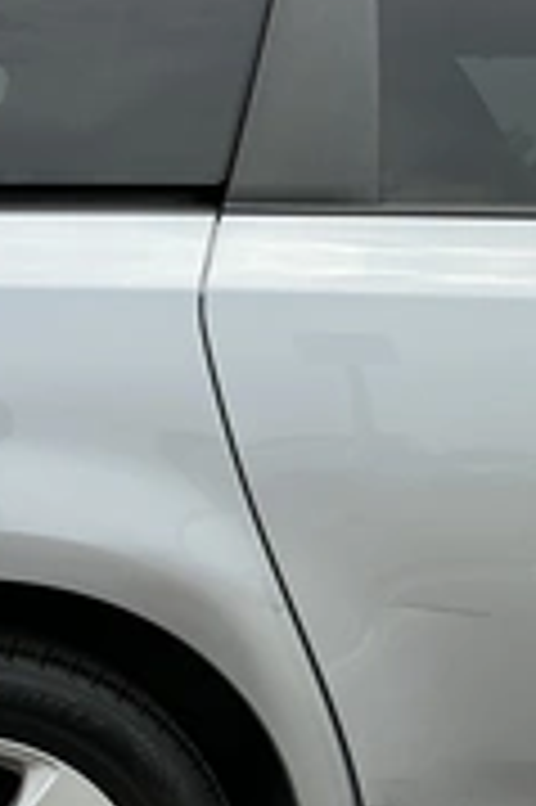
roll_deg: +0.3
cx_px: -320
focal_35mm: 65
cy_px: 662
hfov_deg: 18.1
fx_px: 1454
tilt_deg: -10.9
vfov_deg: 30.1
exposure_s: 1/1342
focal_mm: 3
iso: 25
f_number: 1.8
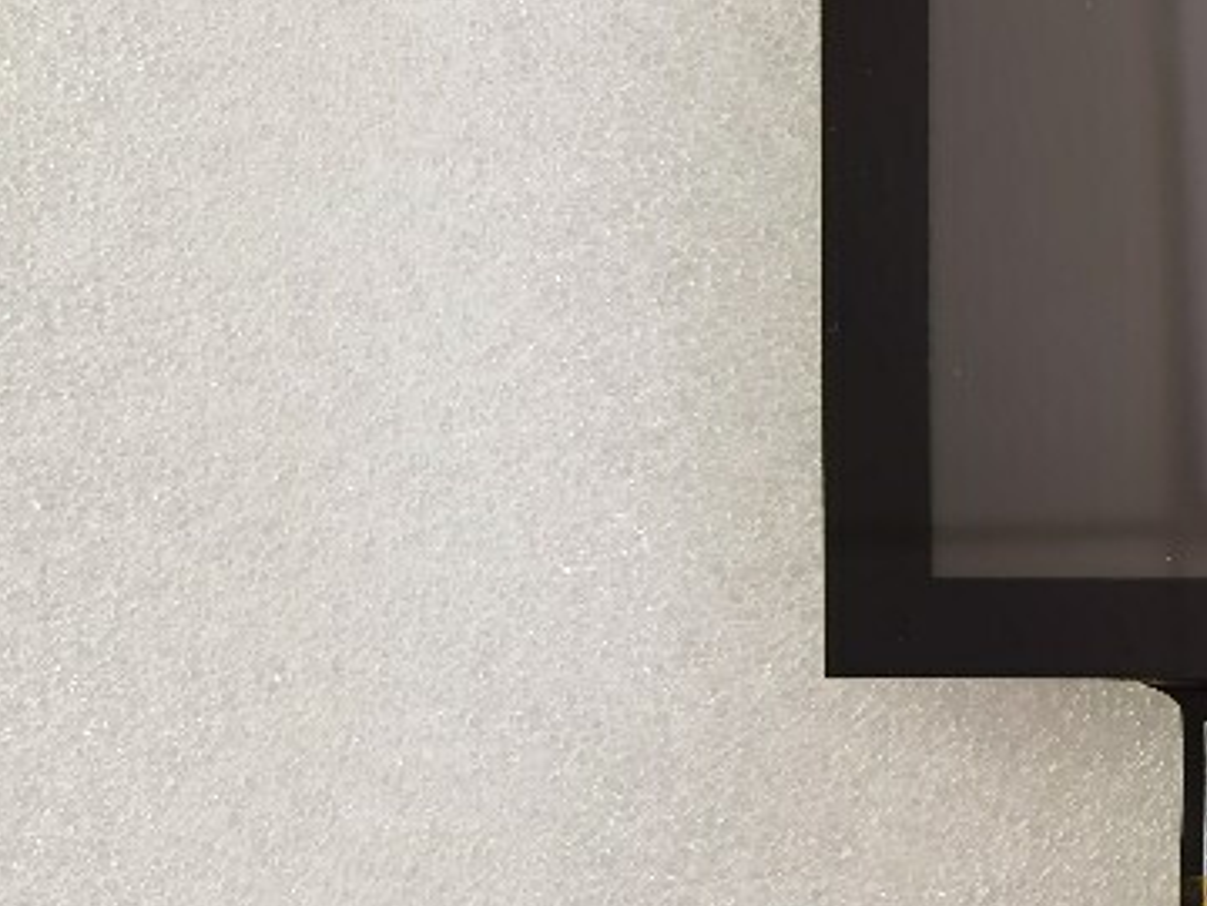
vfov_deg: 18.4
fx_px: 2789
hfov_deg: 21.1
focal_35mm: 80
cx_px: 1747
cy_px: 319
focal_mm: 6.71
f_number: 1.9
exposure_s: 1/50
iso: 250
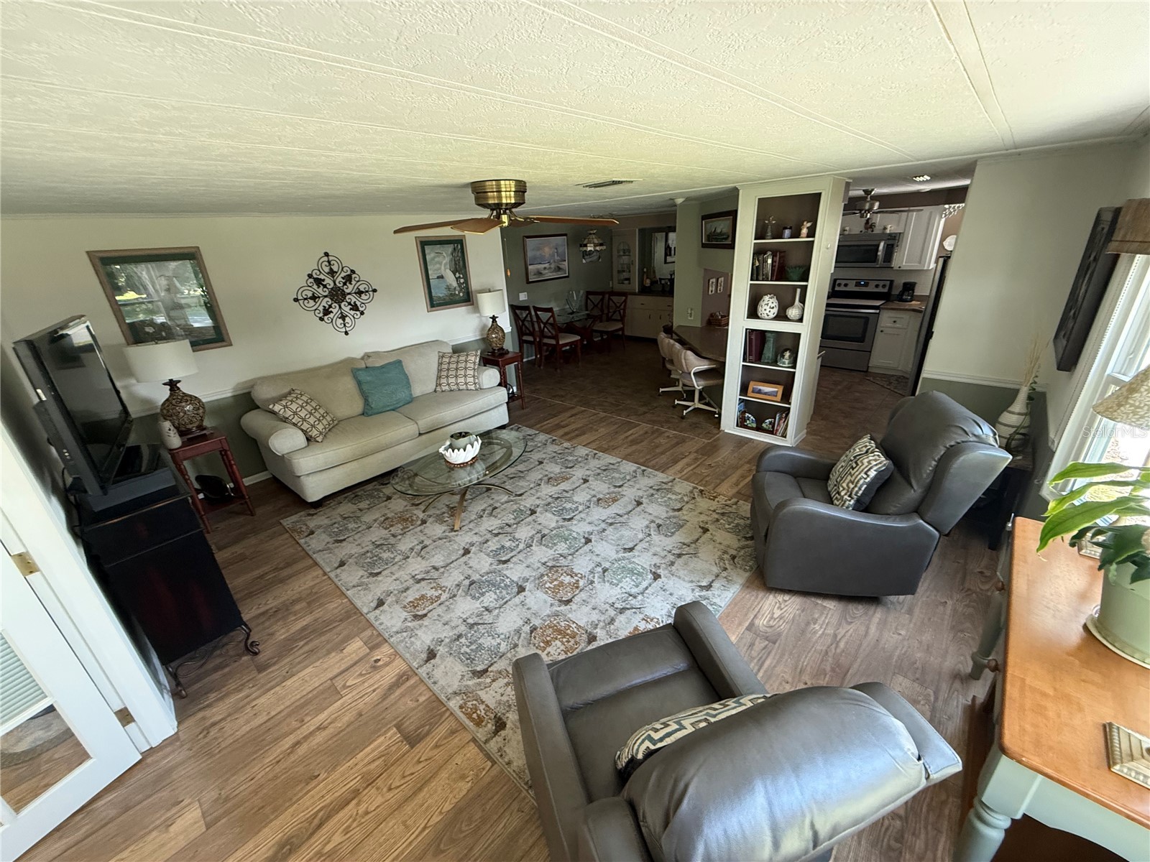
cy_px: 431
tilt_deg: -20.8
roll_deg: +2.9
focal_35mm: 14
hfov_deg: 102.1
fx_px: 465
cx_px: 575
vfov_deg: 85.7
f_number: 2.2
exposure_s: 1/62
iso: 320
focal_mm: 2.22
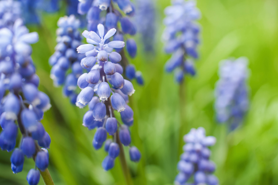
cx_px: 139
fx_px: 386
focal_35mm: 50
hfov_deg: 39.6
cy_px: 92
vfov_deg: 27.0
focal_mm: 50
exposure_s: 1/400
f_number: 4.5
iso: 500
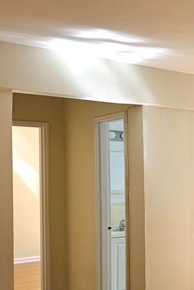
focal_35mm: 60
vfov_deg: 33.3
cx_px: 305
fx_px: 485
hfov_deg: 19.3
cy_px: 179
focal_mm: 5
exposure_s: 1/120
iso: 160
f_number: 1.8
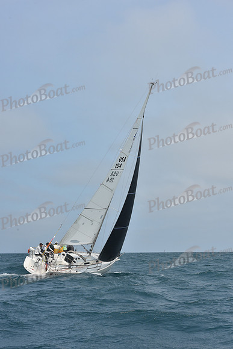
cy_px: 174
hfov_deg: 19.5
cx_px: 116
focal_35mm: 70
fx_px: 679
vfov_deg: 28.8
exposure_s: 1/800
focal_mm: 70
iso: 250
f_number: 11
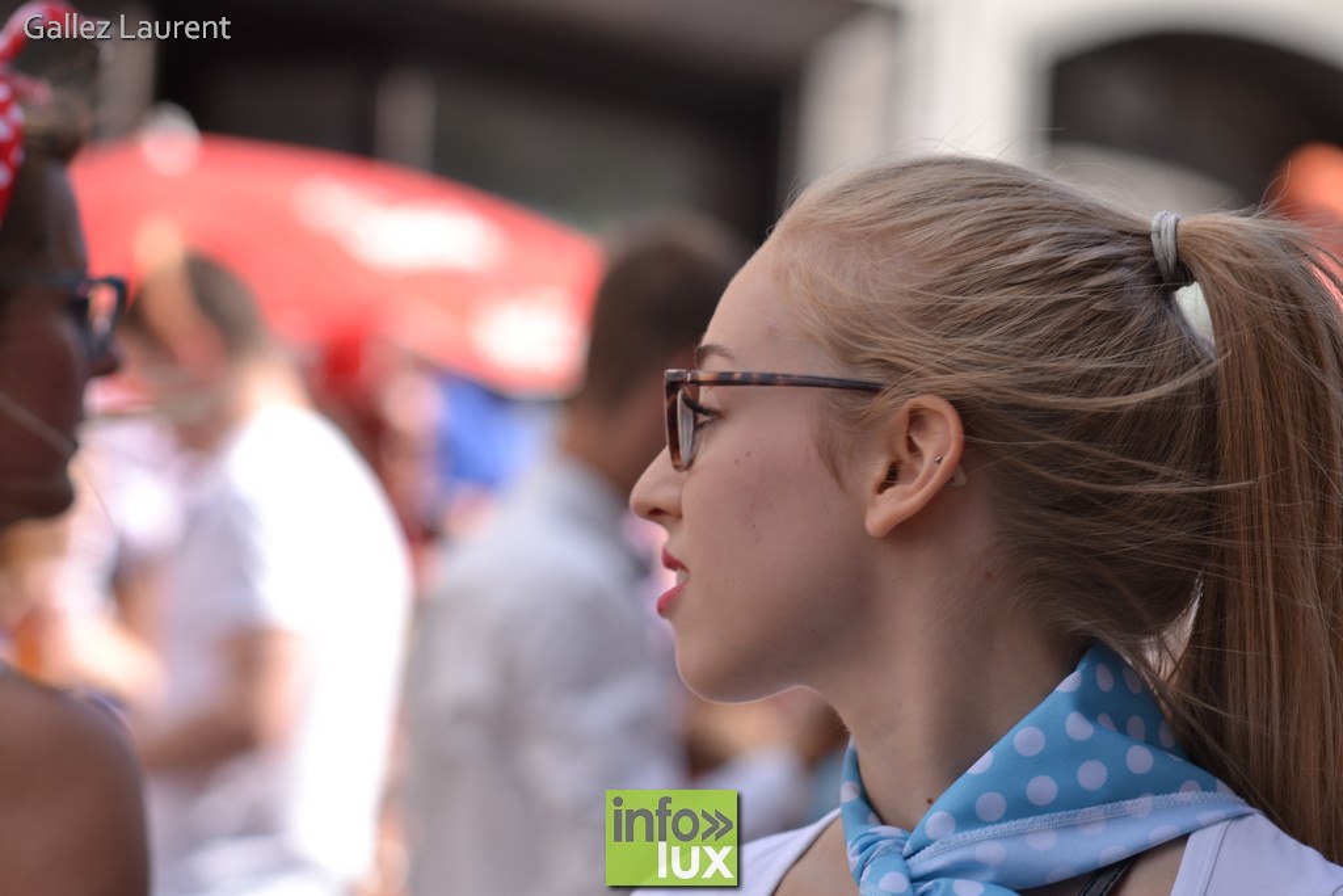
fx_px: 5484
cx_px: 672
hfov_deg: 14.0
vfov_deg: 9.3
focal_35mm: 147
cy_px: 448
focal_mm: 98
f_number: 4.5
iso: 100
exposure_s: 1/400
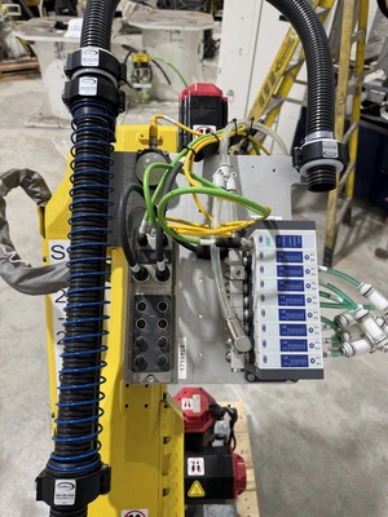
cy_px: 258
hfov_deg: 56.8
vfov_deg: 71.6
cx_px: 194
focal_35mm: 24
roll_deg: -3.2
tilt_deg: -40.5
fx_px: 359
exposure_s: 1/120
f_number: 1.78
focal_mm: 6.76
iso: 125
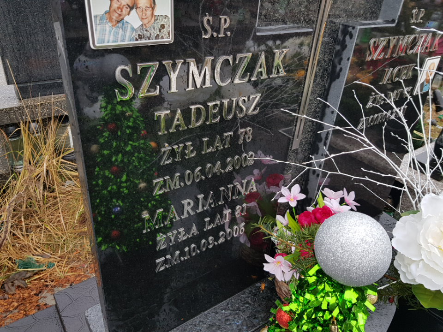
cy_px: 166
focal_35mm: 26
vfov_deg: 53.1
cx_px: 222
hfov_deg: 67.3
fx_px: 333
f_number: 1.7
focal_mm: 4.2
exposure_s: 1/100
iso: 50
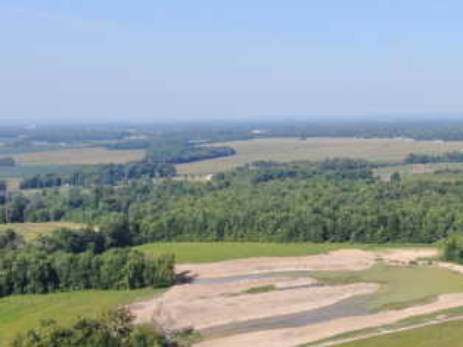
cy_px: 224
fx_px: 682
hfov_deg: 34.4
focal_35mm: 51
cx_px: 456
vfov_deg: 28.4
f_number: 2.8
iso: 110
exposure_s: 1/1000
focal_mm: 4.39
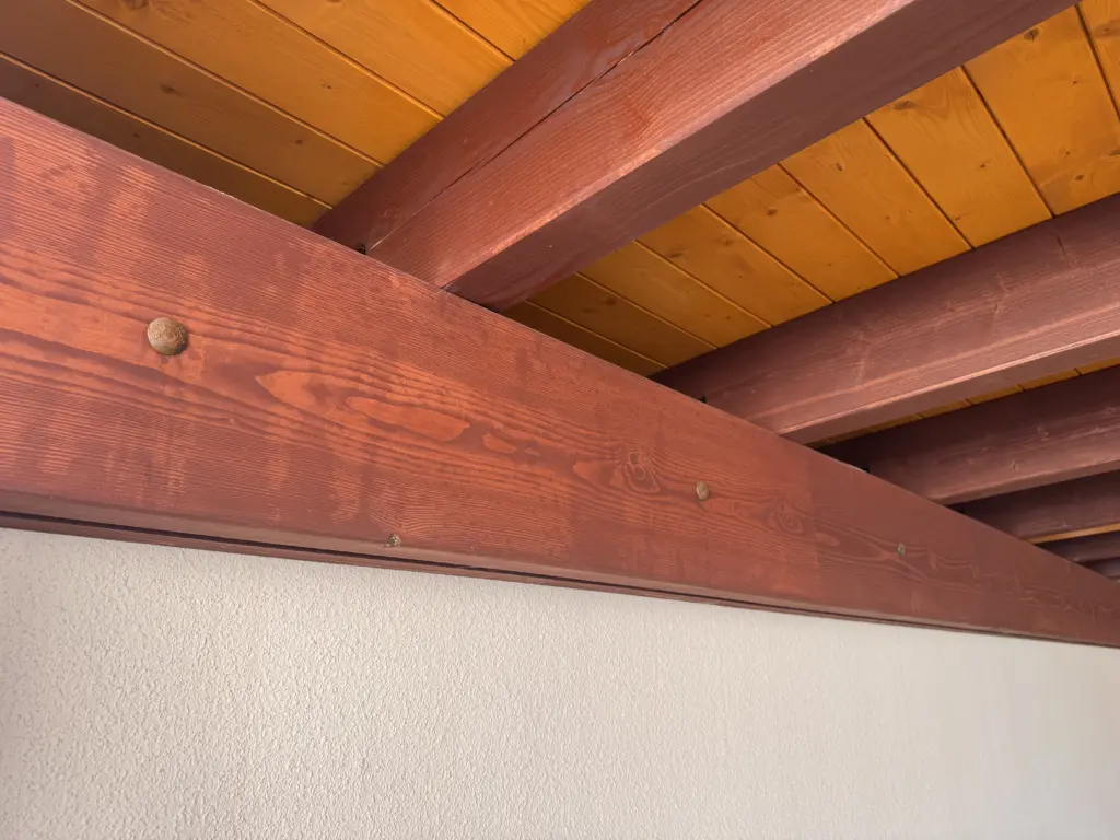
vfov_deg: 56.8
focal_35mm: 24
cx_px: 560
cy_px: 420
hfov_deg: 71.6
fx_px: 777
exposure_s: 1/243
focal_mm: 6.76
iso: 64
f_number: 1.78
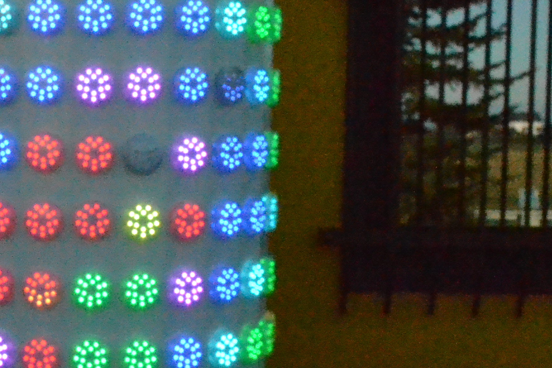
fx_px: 1457
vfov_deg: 14.4
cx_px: 84
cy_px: 205
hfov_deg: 21.1
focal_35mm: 95
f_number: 18
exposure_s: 1/4000
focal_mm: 24
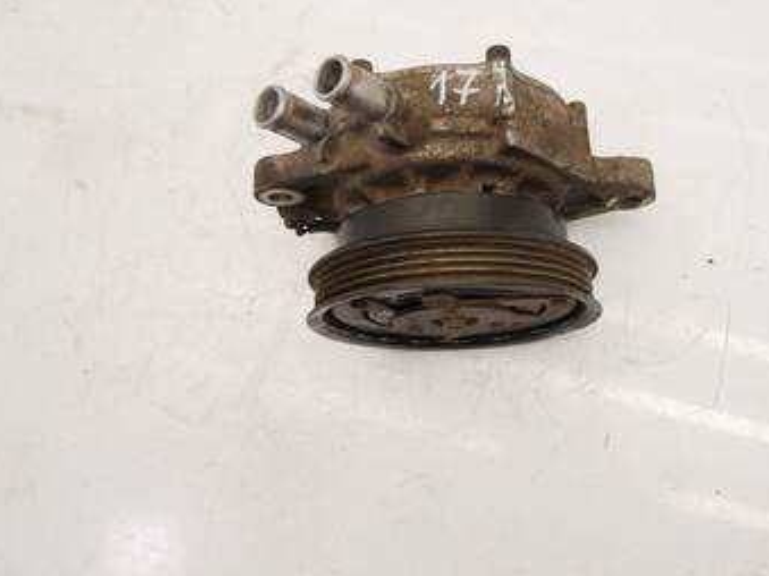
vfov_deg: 41.4
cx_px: 458
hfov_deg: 53.6
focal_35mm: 34
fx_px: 755
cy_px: 206
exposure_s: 1/60
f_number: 3.5
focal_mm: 12
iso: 250
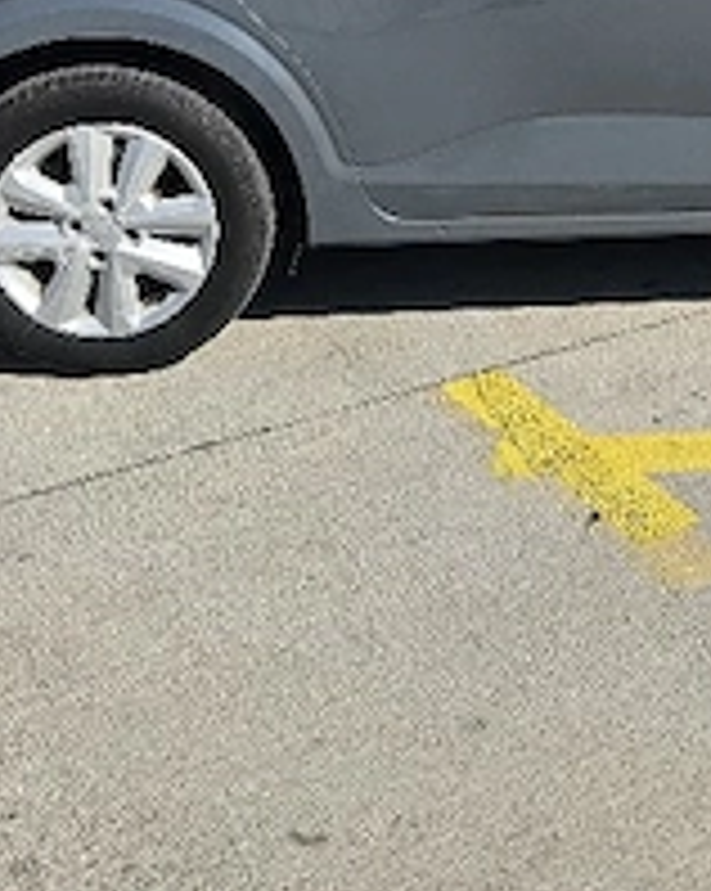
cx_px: 652
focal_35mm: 68
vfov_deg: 25.8
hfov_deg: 21.9
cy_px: -90
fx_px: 1791
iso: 25
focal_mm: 5.4
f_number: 1.8
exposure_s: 1/2500
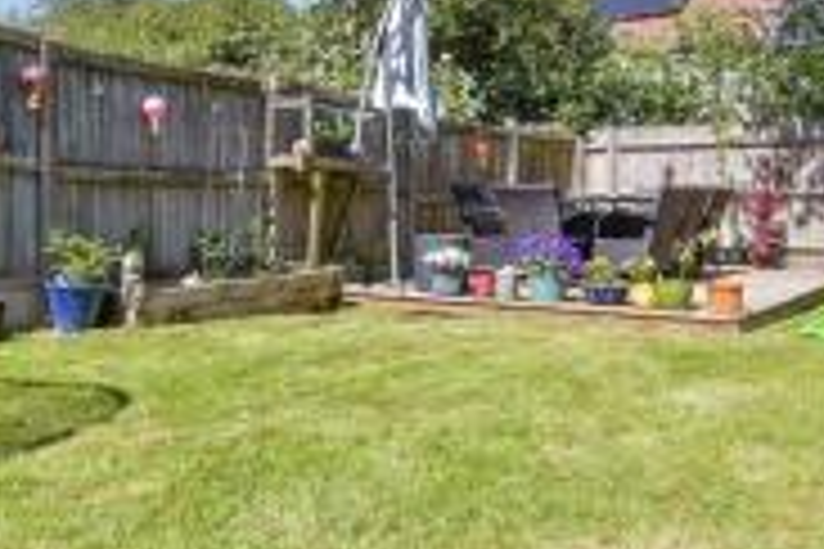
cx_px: 563
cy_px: 223
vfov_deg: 34.1
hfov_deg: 48.5
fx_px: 893
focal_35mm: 39
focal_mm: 10
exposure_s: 1/320
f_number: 8
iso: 160
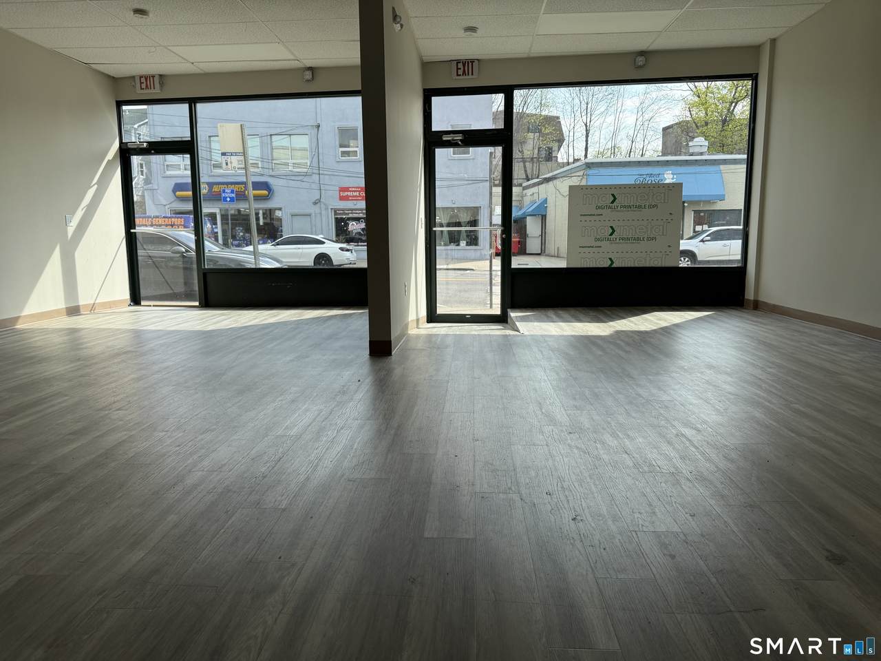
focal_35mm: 24
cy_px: 330
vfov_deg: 56.8
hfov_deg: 71.6
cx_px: 440
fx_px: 611
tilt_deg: -8.1
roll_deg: +0.1
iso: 100
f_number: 1.78
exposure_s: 1/2232
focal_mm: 6.76
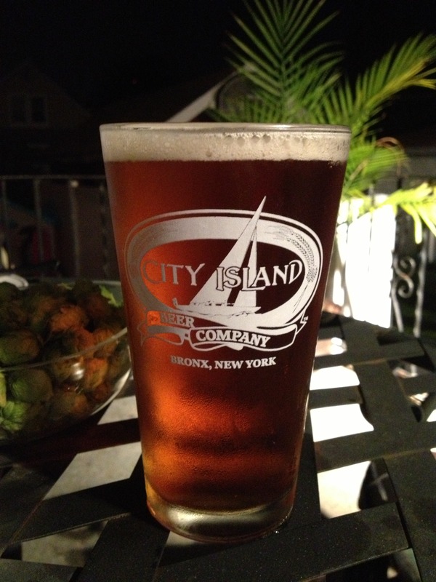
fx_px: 588
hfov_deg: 40.7
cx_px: 218
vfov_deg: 52.6
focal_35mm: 35
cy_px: 291
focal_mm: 4.28
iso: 800
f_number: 2.4
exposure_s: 1/15
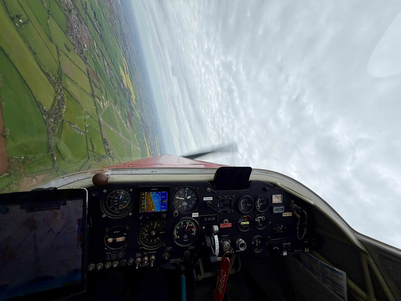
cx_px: 200
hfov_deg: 102.1
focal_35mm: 14
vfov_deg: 85.7
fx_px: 162
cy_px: 150
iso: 20
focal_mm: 2.22
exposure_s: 1/809
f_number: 2.2
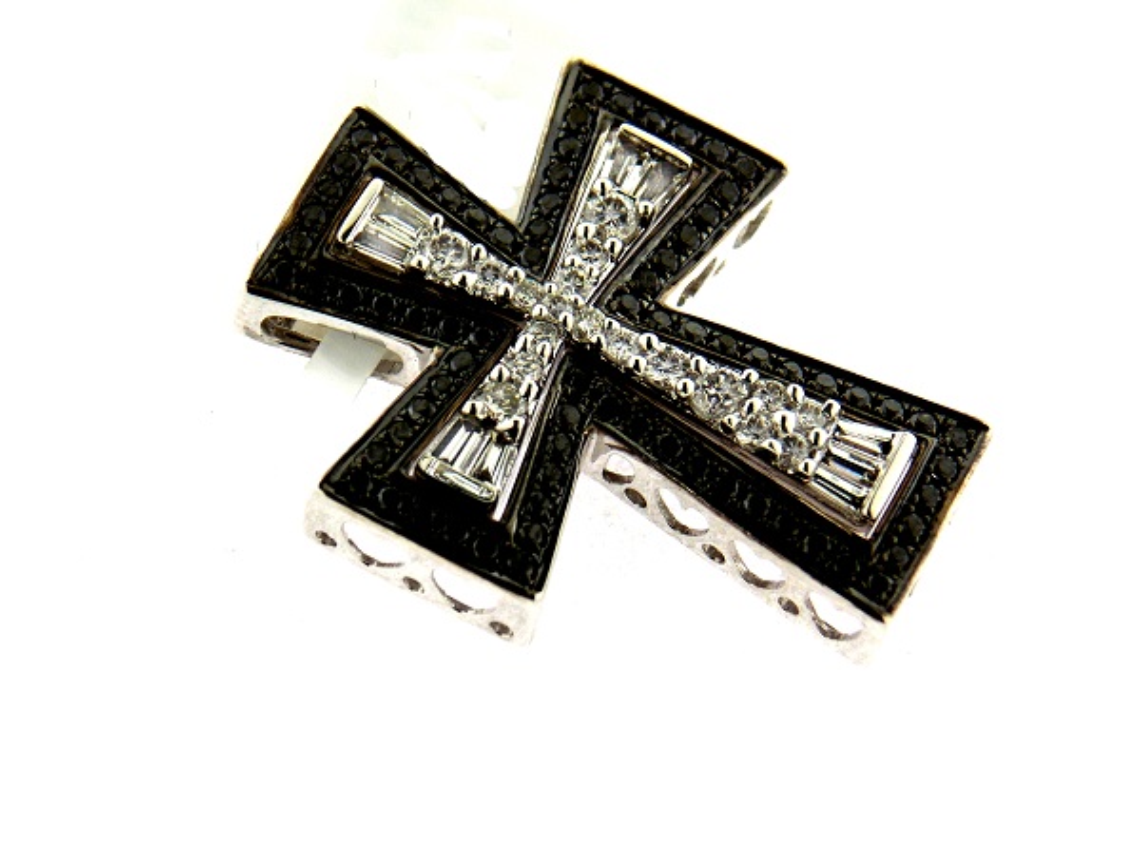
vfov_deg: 7.8
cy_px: 428
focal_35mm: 190
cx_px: 570
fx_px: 6263
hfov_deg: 10.4
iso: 80
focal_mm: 33.7
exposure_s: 1/160
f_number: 5.4
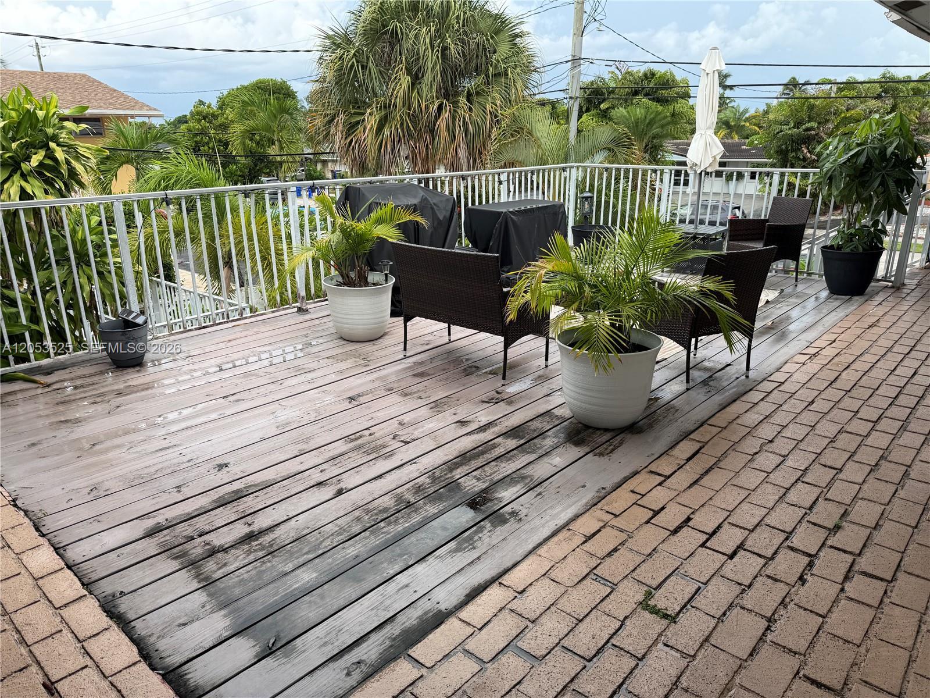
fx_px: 645
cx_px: 465
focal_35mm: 24
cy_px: 349
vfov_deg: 56.8
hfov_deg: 71.6
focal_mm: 6.76
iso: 80
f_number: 1.78
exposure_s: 1/445
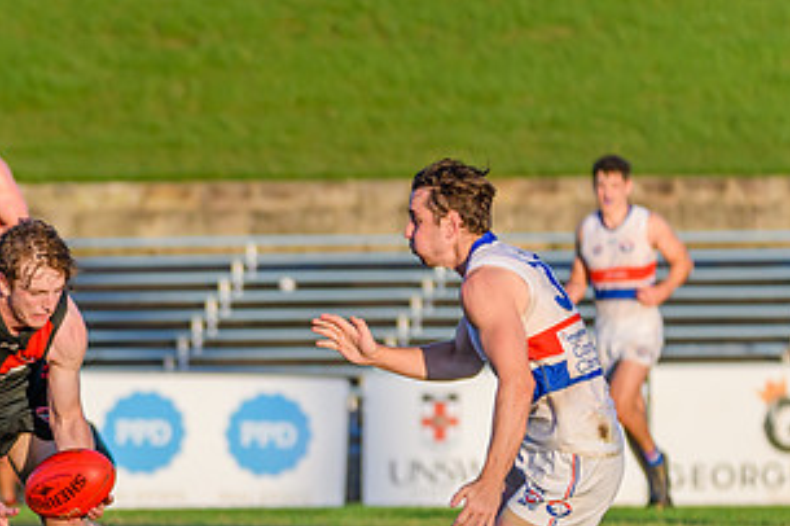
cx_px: 39
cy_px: 648
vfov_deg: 1.9
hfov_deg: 2.9
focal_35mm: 721
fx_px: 15813
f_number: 5.6
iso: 1000
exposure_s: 1/1600
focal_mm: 250
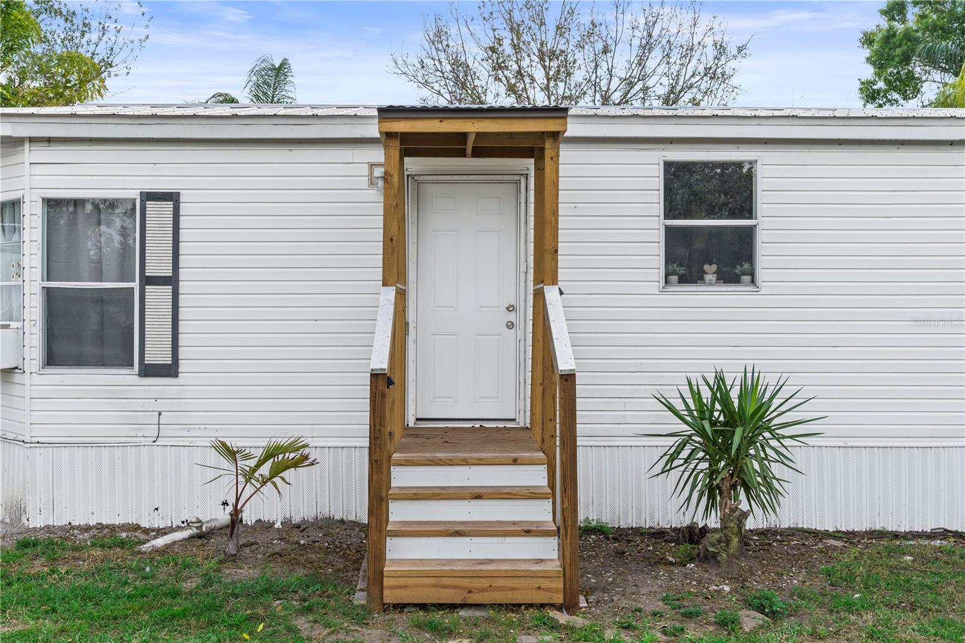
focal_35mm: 35
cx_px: 482
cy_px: 322
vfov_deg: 37.8
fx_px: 938
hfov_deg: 54.4
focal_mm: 35
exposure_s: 1/30
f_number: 7.1
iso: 50
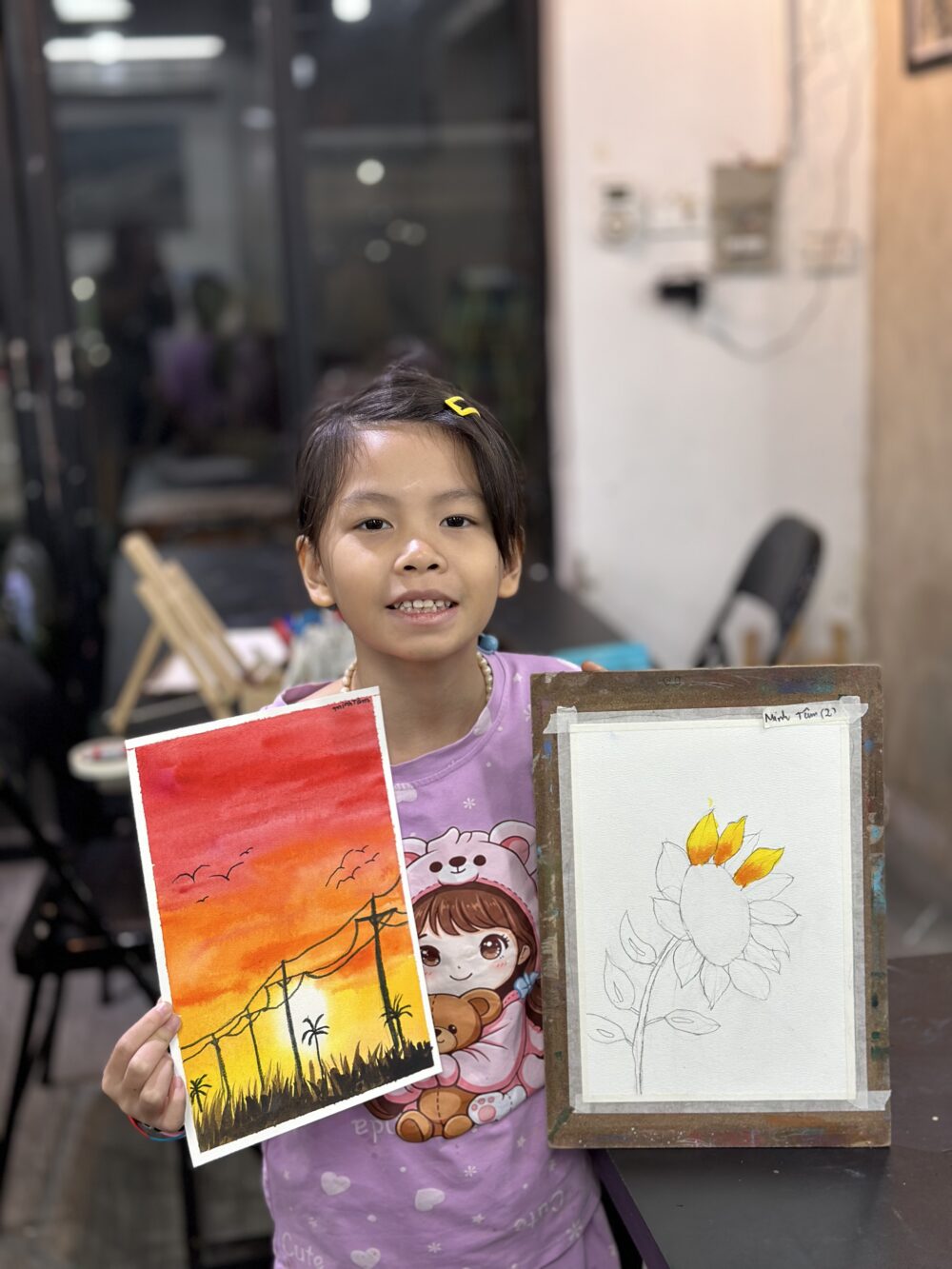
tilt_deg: -13.1
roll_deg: +1.5
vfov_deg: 39.7
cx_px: 476
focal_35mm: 48
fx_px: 1760
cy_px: 634
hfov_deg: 30.3
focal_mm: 6.86
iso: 100
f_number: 1.78
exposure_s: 1/100
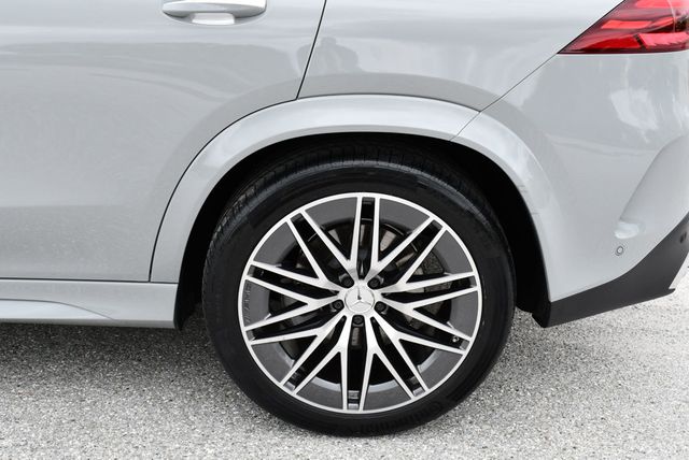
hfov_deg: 41.1
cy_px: 230
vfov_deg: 28.1
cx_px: 344
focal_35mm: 48
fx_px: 919
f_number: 7.1
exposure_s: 1/250
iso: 200
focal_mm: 24
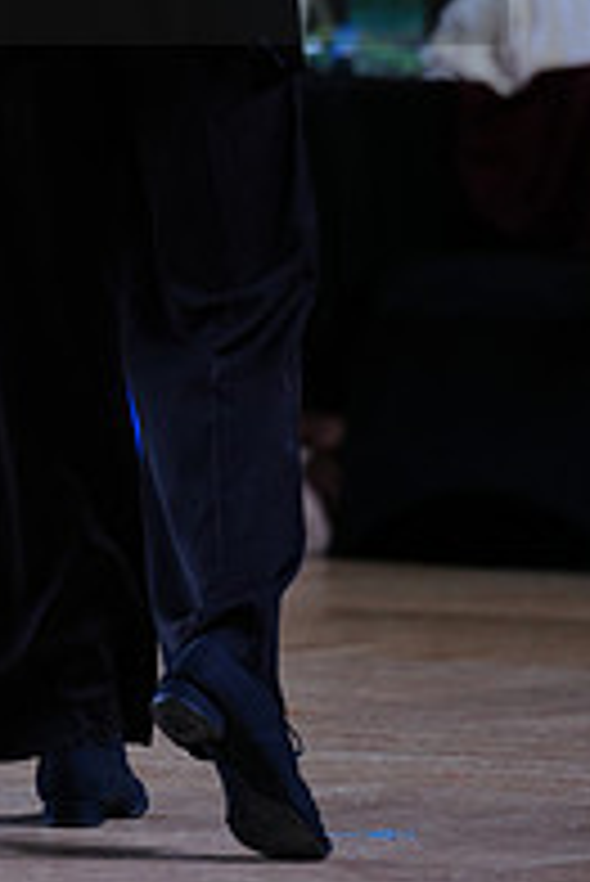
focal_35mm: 592
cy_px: -104
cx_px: -110
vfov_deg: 3.5
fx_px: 14527
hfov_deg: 2.3
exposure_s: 1/500
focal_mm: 200
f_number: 2.8
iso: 500
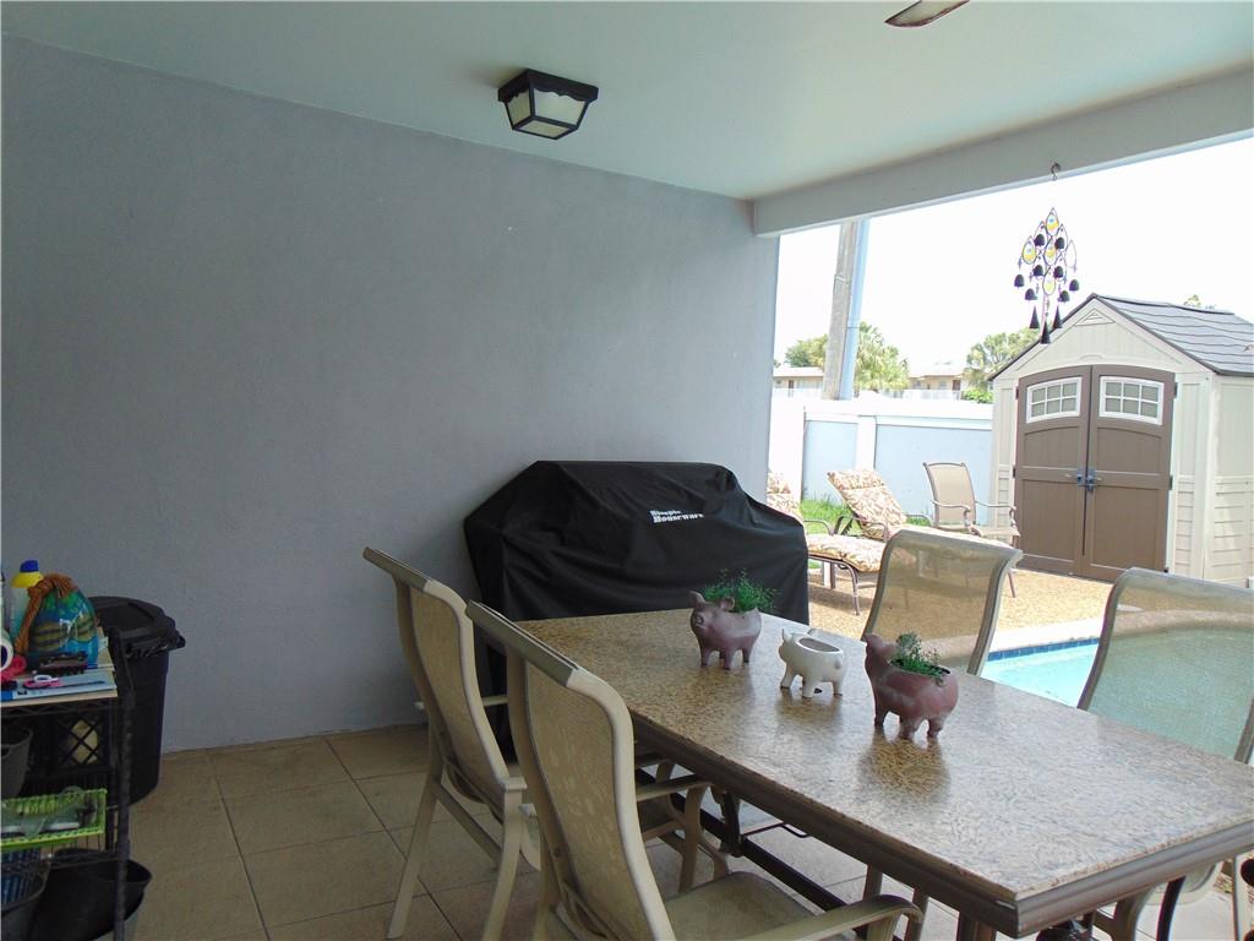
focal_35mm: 25
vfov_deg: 54.9
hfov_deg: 69.4
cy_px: 470
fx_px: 906
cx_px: 627
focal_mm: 4.5
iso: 80
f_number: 3
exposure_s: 1/250
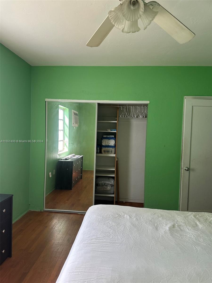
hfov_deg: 56.8
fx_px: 196
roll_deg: -2.8
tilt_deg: -1.2
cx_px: 106
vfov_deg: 71.6
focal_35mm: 24
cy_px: 142
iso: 100
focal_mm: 6.86
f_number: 1.78
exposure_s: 1/121
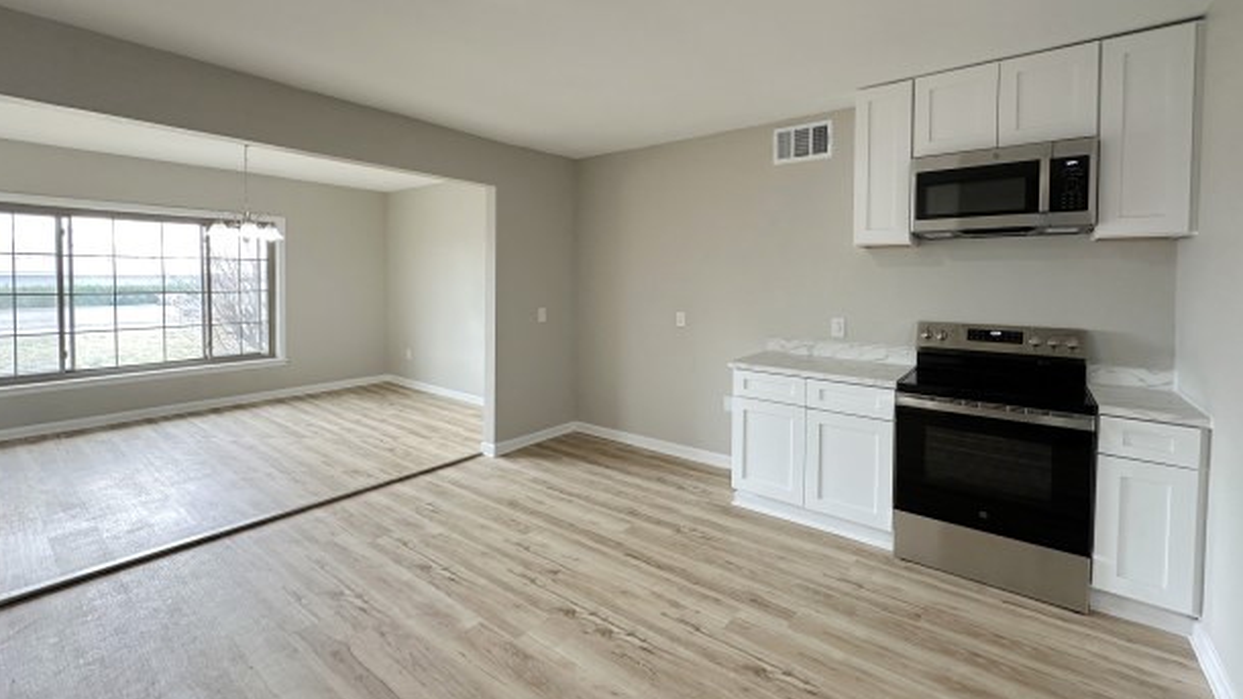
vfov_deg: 66.6
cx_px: 628
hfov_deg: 99.4
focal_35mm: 16
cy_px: 291
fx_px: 527
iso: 200
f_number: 2.2
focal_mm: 2.22
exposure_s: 1/120
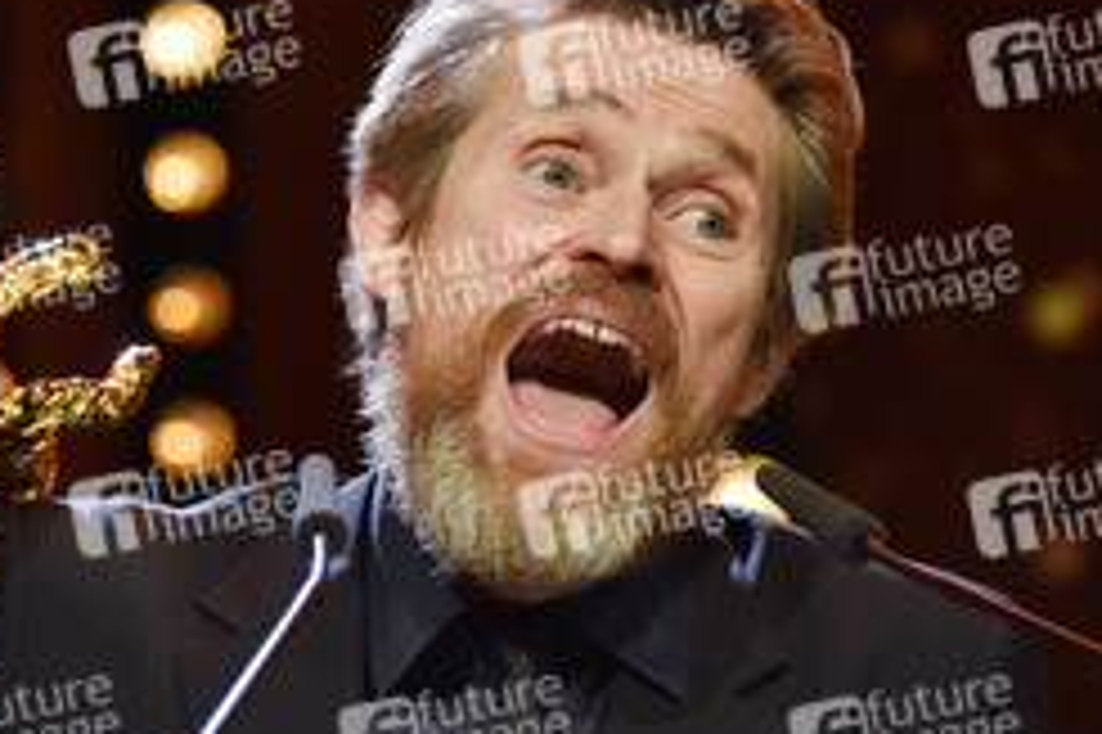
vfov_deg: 2.5
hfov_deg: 3.7
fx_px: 16885
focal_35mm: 552
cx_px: 515
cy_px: 392
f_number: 5.6
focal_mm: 300
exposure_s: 1/125
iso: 4000
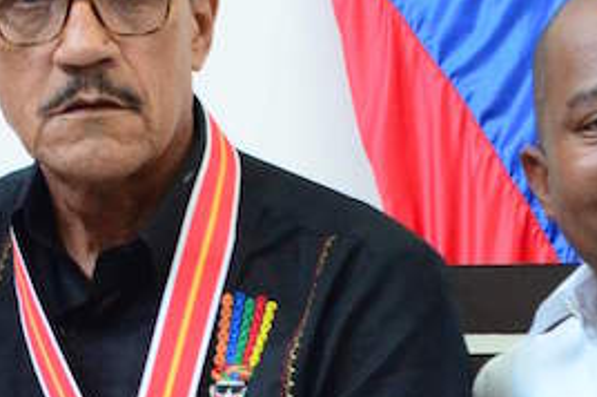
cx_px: -123
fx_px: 2352
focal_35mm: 142
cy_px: 454
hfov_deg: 14.0
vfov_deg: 9.5
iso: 2000
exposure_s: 1/50
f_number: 5.6
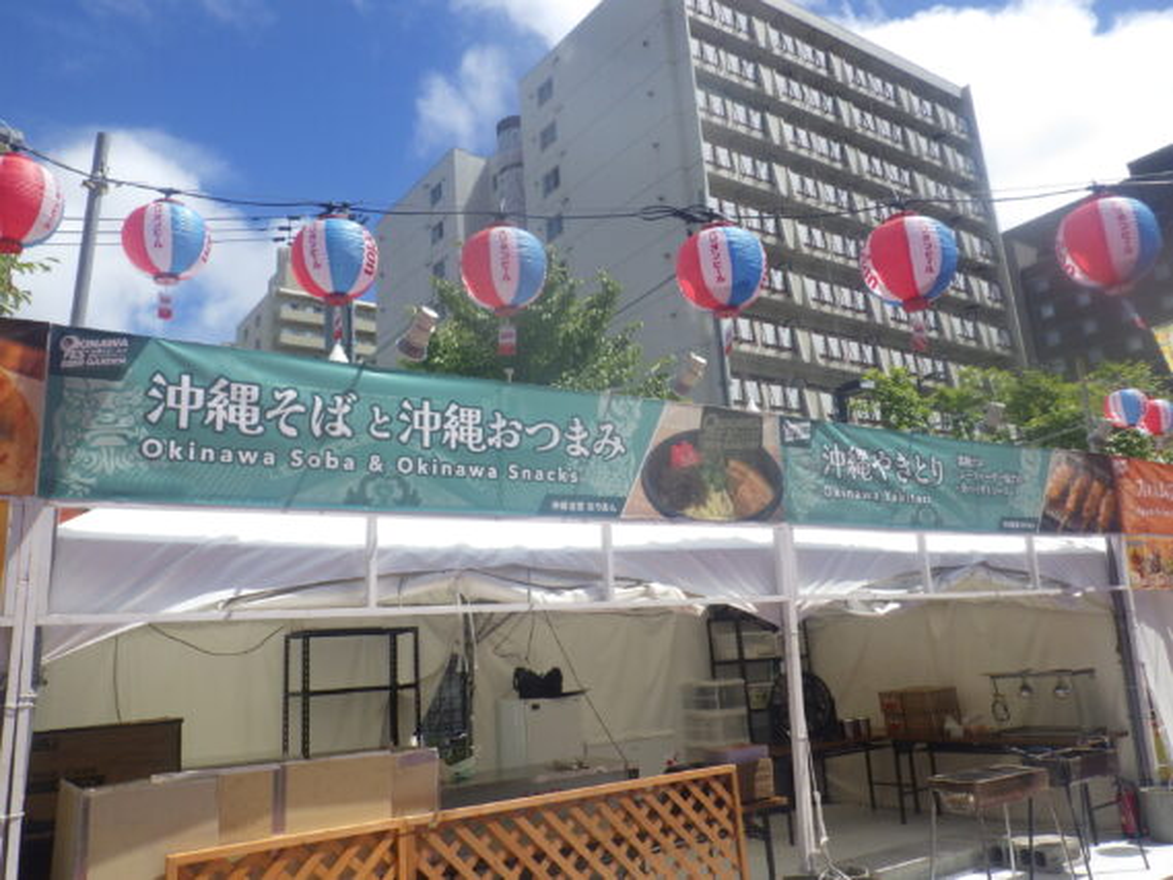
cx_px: 586
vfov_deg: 49.8
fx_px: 949
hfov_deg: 63.4
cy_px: 440
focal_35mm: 28
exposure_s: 1/1000
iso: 125
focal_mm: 5
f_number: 4.2
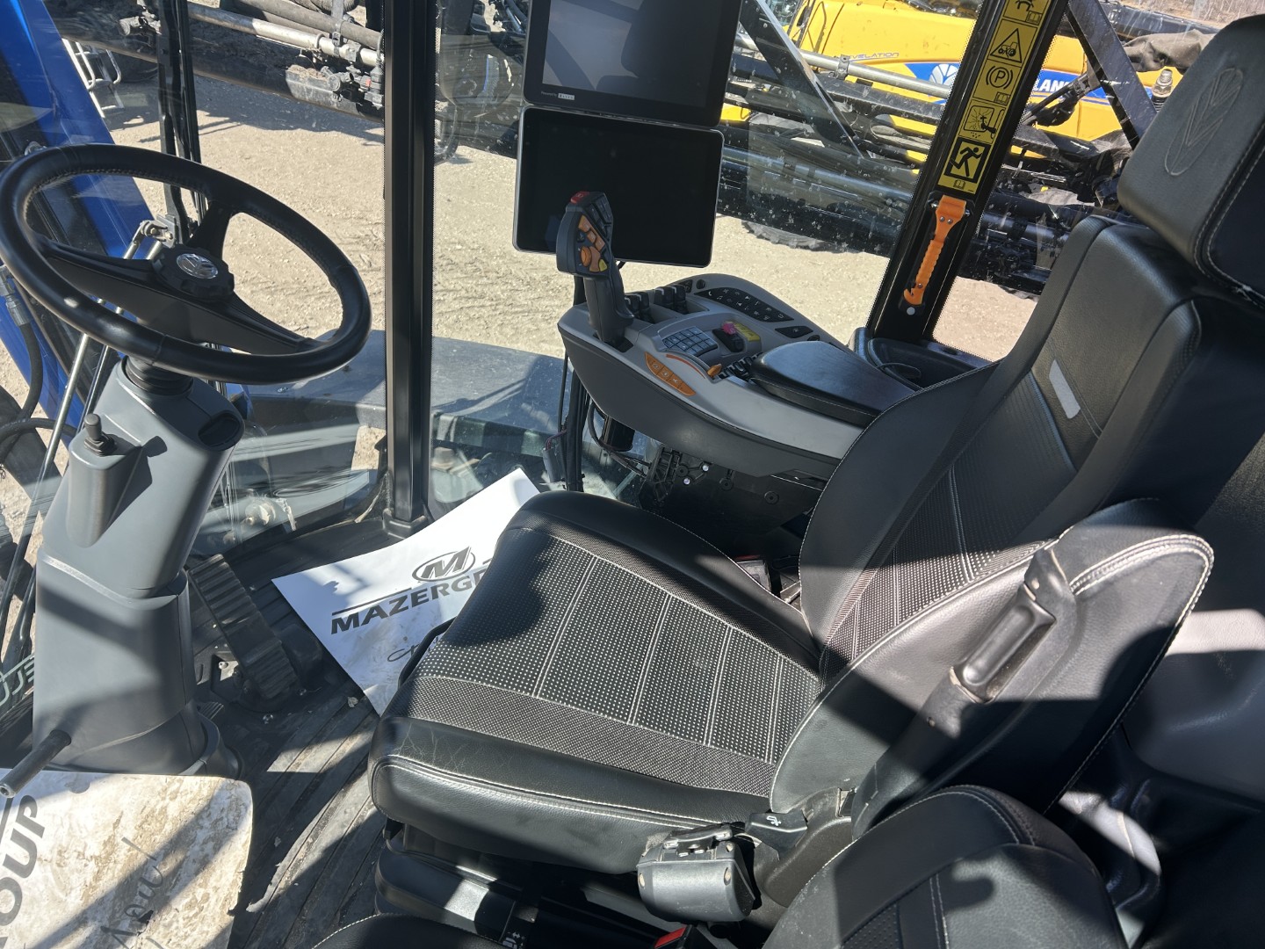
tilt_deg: -31.0
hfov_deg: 67.3
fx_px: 950
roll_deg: -9.0
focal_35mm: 26
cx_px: 632
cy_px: 474
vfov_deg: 53.1
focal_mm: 5.7
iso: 50
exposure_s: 1/873
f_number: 1.5
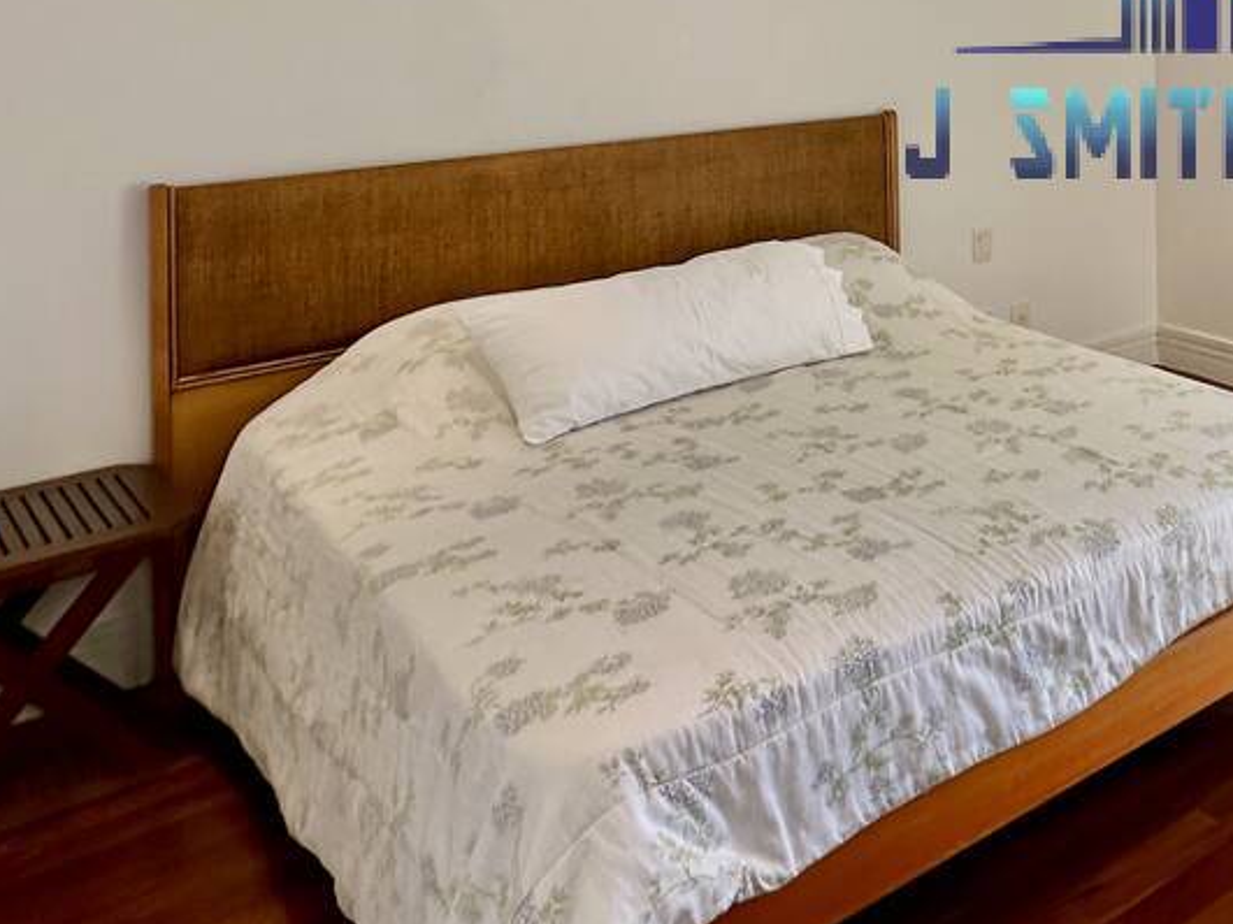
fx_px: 1353
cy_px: -42
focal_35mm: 38
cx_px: 1289
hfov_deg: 41.2
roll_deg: +0.5
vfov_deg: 33.8
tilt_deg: +0.4
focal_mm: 2.22
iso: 40
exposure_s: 1/120
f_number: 2.2
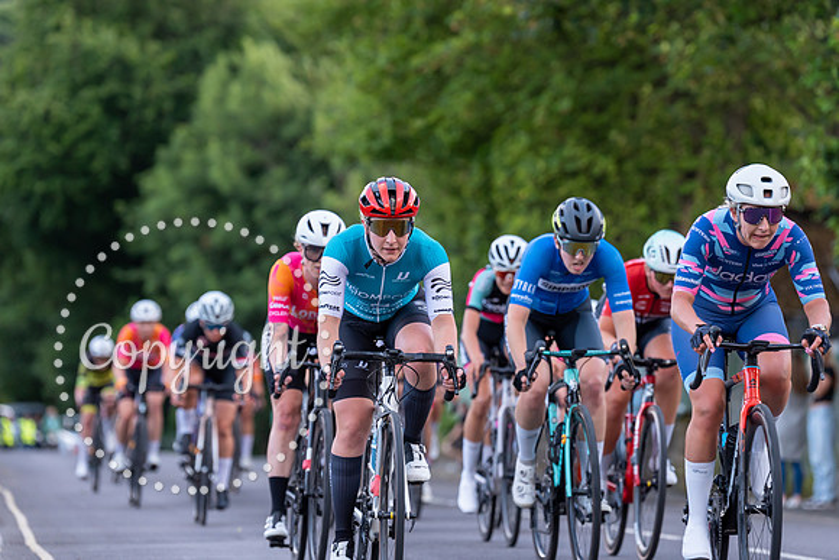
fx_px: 4223
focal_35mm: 181
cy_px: 220
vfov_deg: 7.6
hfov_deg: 11.3
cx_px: 436
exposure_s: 1/1000
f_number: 3.2
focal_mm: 149
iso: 1000
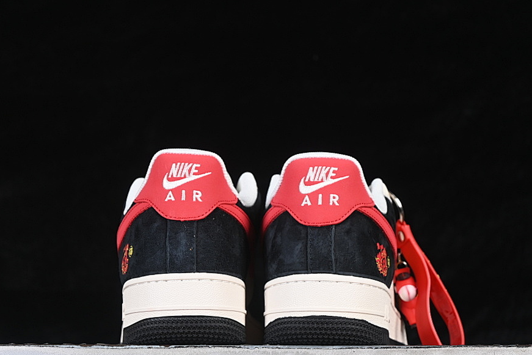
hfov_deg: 21.9
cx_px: 275
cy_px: 209
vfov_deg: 14.7
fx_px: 1374
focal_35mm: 93
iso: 160
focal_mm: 50
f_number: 6.3
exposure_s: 1/60
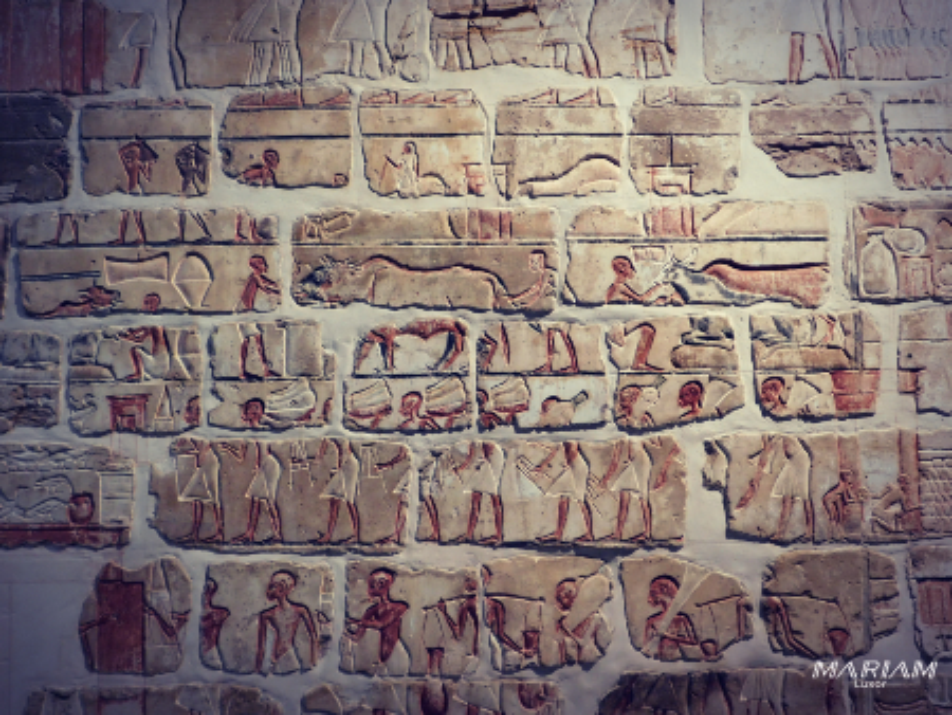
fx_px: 991
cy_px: 358
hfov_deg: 51.3
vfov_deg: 39.7
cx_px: 476
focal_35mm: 36
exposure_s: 1/13
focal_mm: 6.3
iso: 400
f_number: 3.5
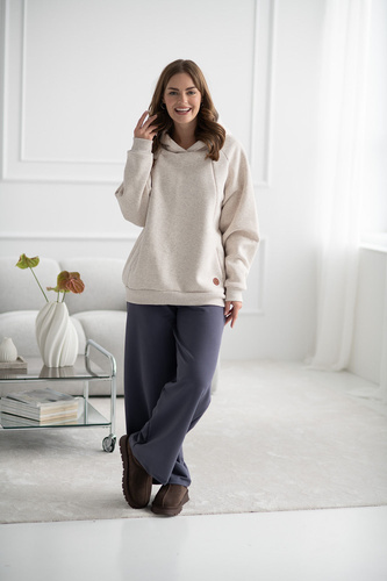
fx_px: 1371
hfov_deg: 16.1
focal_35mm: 85
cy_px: 290
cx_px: 194
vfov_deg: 23.9
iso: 200
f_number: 2.5
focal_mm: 85
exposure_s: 1/320
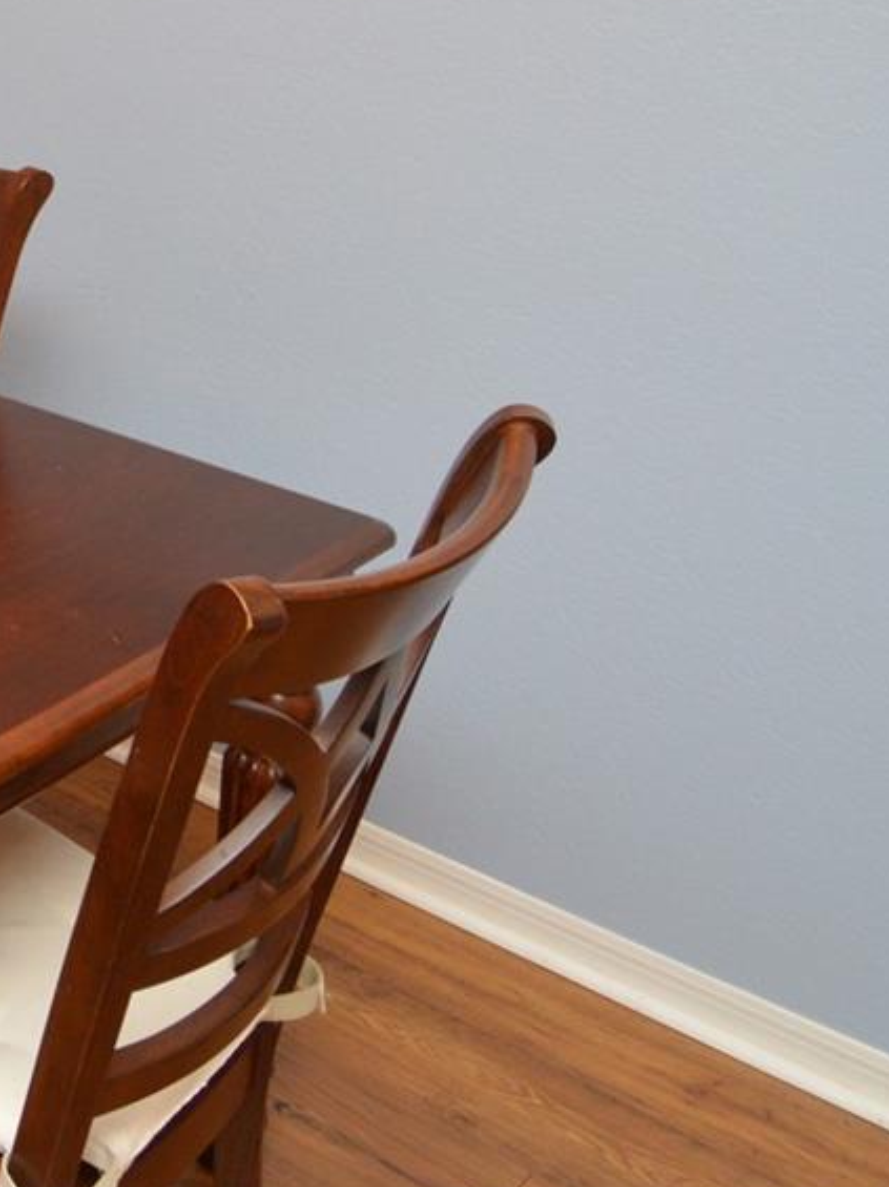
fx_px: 1680
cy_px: 178
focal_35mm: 49
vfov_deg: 37.0
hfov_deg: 22.5
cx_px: -544
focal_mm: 12
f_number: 4
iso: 500
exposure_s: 1/60
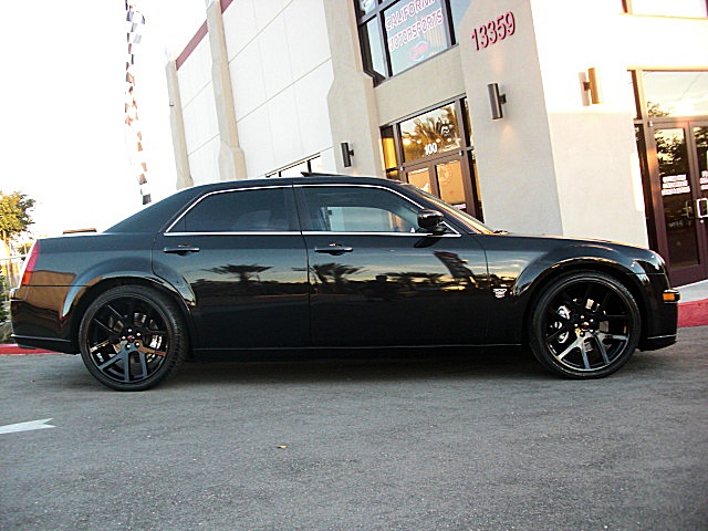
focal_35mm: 36
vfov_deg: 39.7
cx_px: 354
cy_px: 266
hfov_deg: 51.4
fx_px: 736
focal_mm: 6.3
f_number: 2.8
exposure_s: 1/100
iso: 200
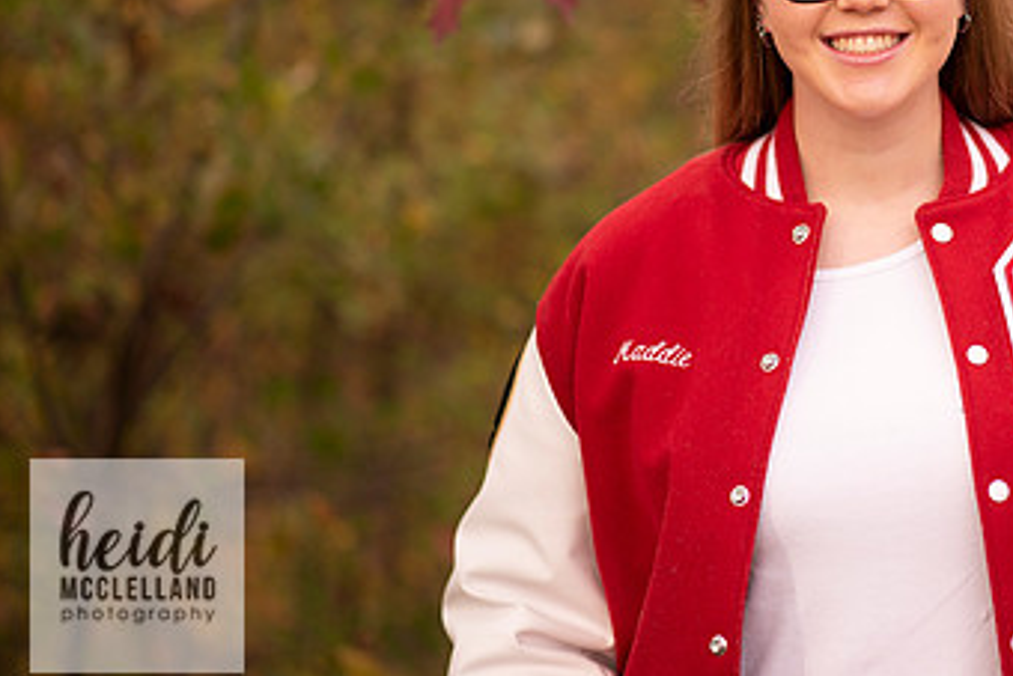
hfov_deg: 14.1
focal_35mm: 145
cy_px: 138
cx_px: 849
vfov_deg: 9.4
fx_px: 4082
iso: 100
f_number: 1.8
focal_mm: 85
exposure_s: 1/1250
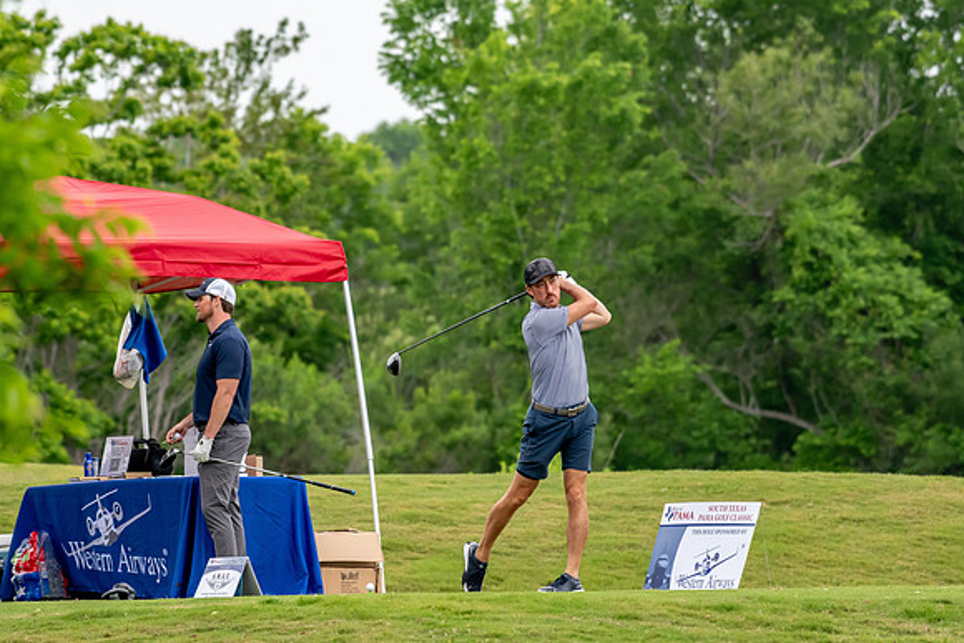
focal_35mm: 405
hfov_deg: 5.1
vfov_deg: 3.4
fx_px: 10847
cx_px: 482
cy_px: 322
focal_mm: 270
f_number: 5.6
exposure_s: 1/2000
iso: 1250
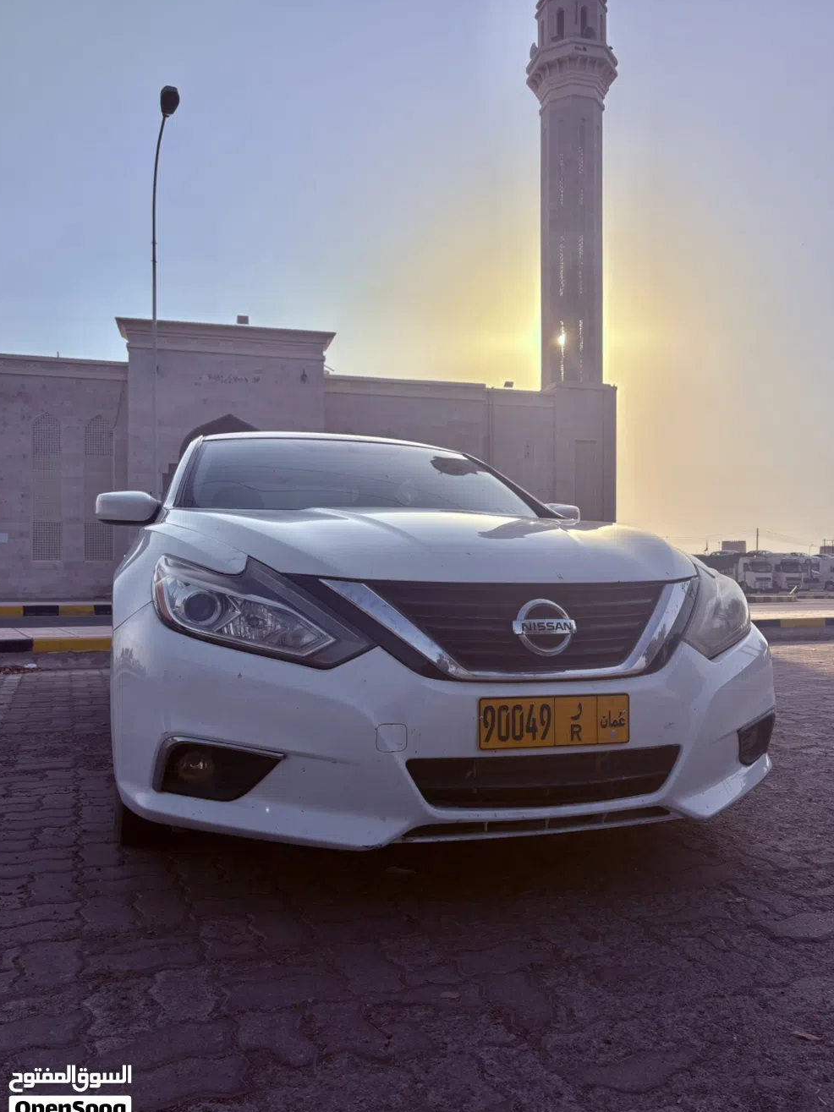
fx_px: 867
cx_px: 421
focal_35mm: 27
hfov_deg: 51.3
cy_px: 569
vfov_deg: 65.3
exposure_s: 1/10101
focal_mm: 5.96
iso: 64
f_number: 1.6
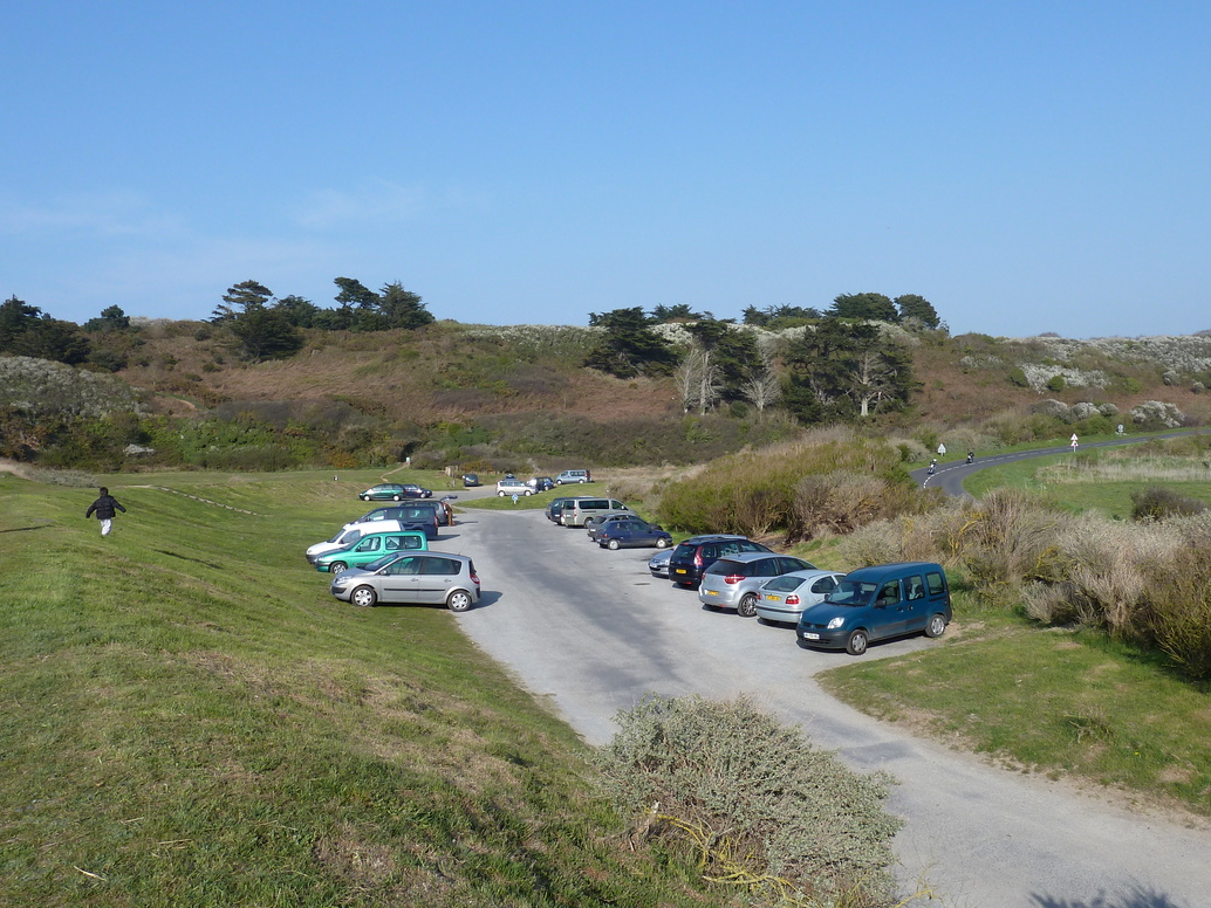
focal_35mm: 29
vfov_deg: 48.2
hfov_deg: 61.5
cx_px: 662
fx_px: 1015
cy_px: 469
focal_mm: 4.1
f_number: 4.5
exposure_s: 1/400
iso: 80
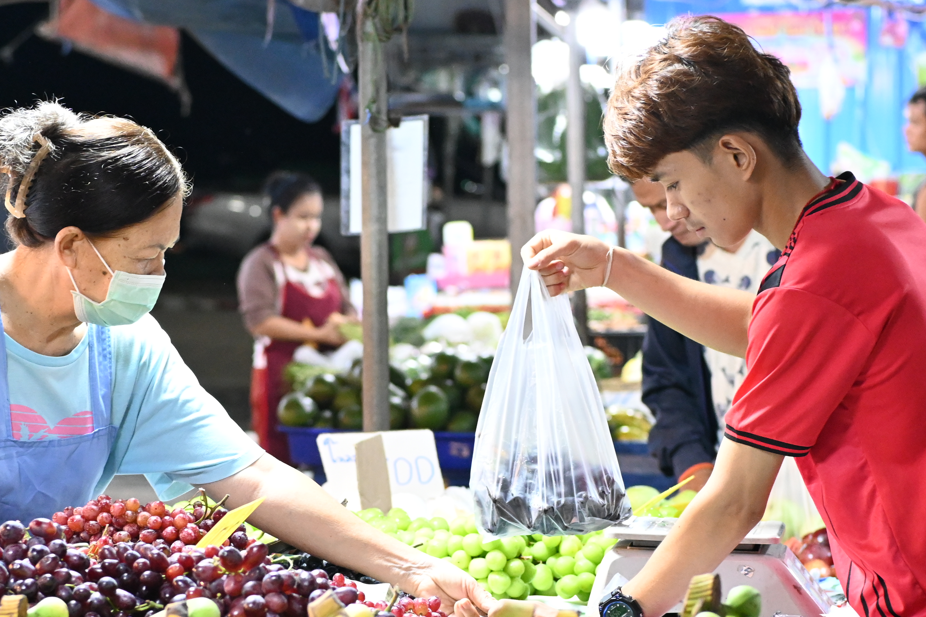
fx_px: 3729
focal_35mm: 145
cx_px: 404
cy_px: 443
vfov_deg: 9.4
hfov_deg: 14.2
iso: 3200
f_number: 2.8
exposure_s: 1/160
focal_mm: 56
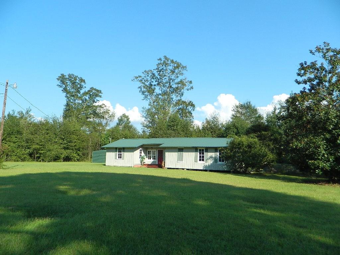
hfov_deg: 69.4
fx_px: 246
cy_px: 128
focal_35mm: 25
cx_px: 170
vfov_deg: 54.9
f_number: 3.1
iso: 80
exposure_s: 1/800
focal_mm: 4.5
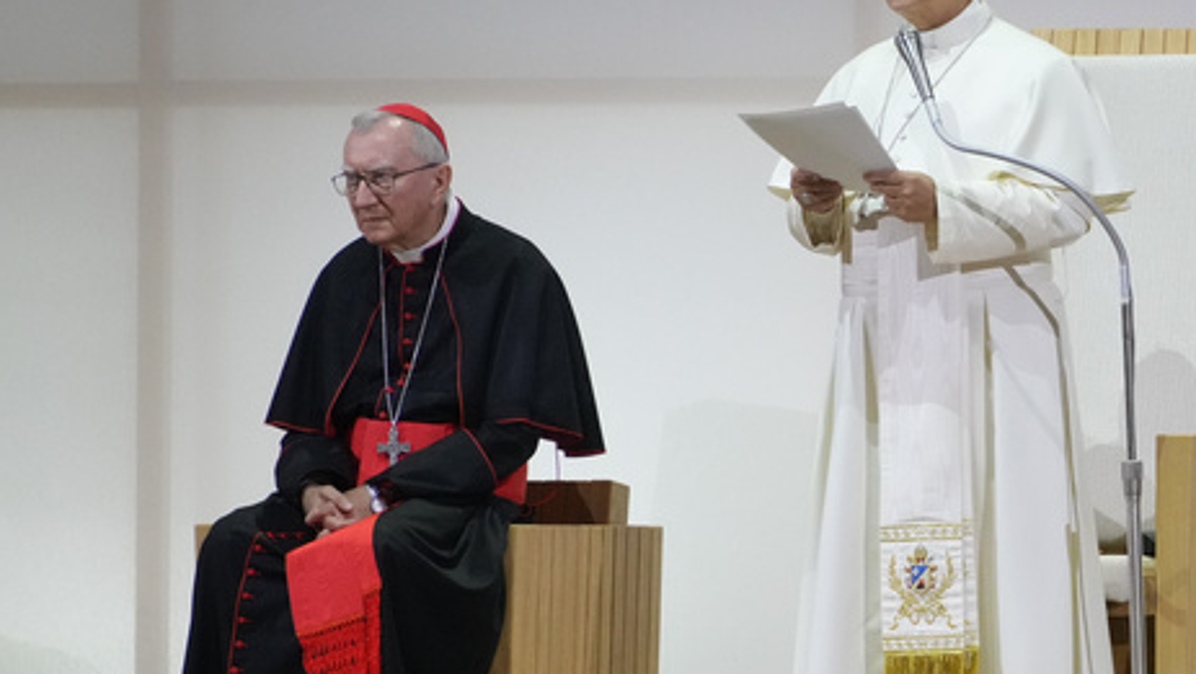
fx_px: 30841
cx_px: 1134
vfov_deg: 1.3
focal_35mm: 972
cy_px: 519
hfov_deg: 2.2
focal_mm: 420
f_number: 4
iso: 5000
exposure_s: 1/500
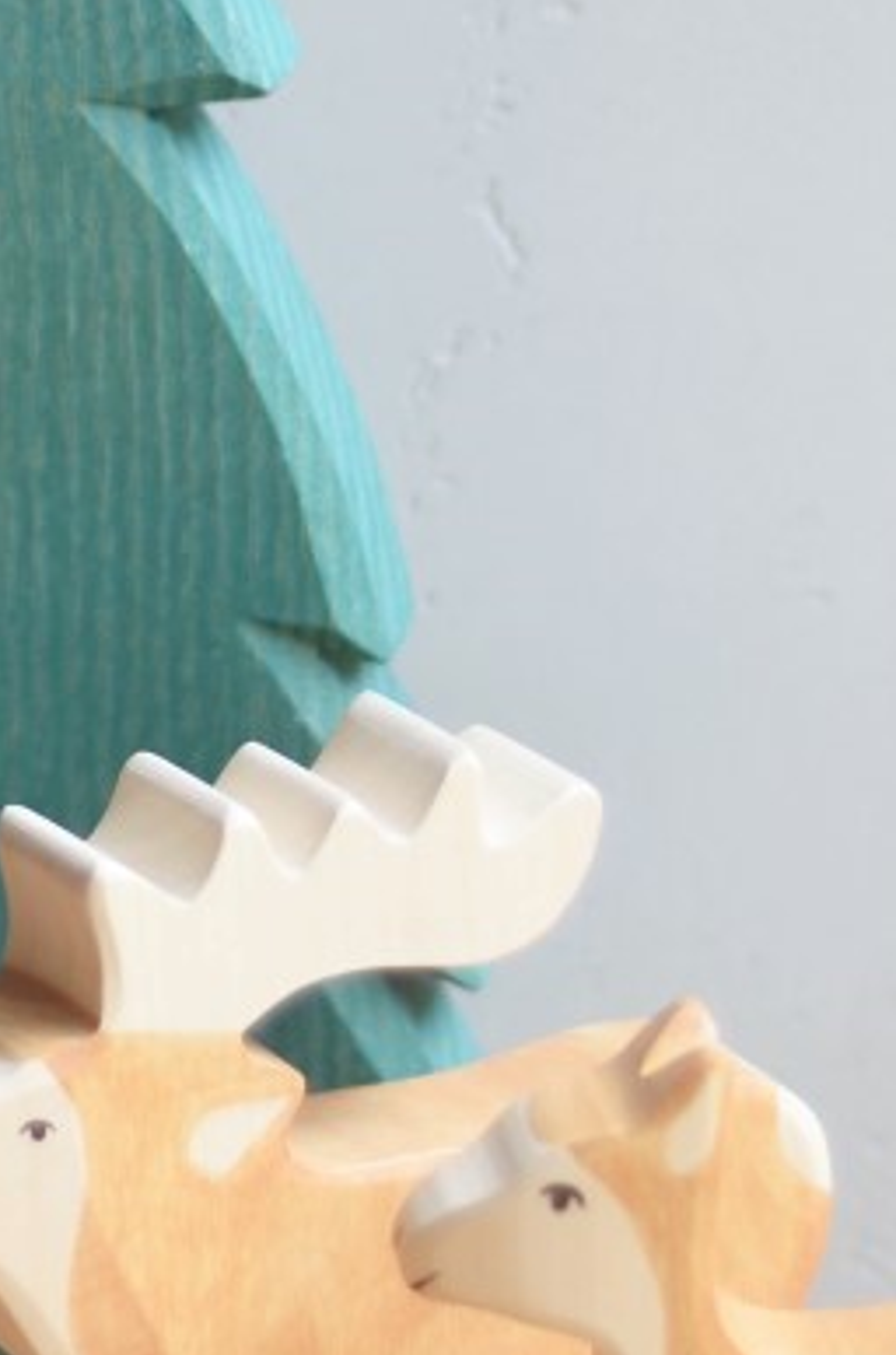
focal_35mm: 225
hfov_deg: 6.0
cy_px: 203
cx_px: -126
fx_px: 8445
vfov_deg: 9.1
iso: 100
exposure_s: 1/100
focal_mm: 50
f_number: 2
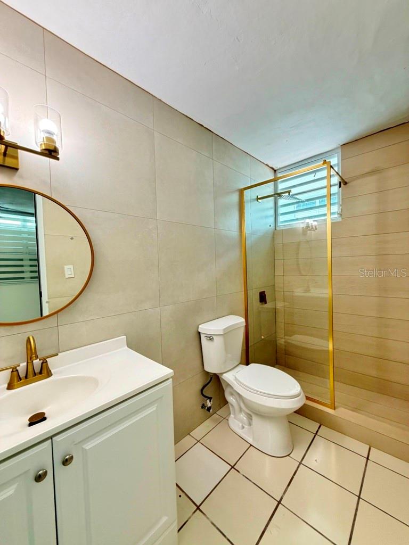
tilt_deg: -2.2
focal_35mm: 14
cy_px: 272
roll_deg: +1.8
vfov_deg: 102.1
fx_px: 221
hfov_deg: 85.7
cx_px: 204
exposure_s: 1/60
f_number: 2.2
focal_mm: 2.22
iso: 400
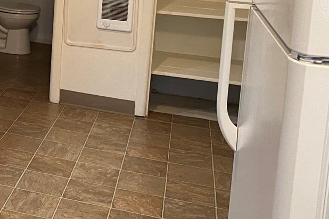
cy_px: -13
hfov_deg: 25.5
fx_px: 640
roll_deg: -2.8
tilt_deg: -8.2
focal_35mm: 70
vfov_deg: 18.8
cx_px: -78
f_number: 1.8
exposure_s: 1/40
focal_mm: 4.25
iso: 400
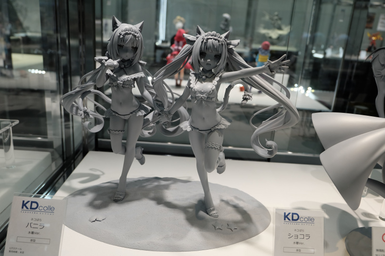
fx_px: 321
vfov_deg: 43.6
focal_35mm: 30
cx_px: 192
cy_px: 128
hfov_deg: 61.9
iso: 400
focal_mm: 20.1
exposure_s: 1/150
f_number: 5
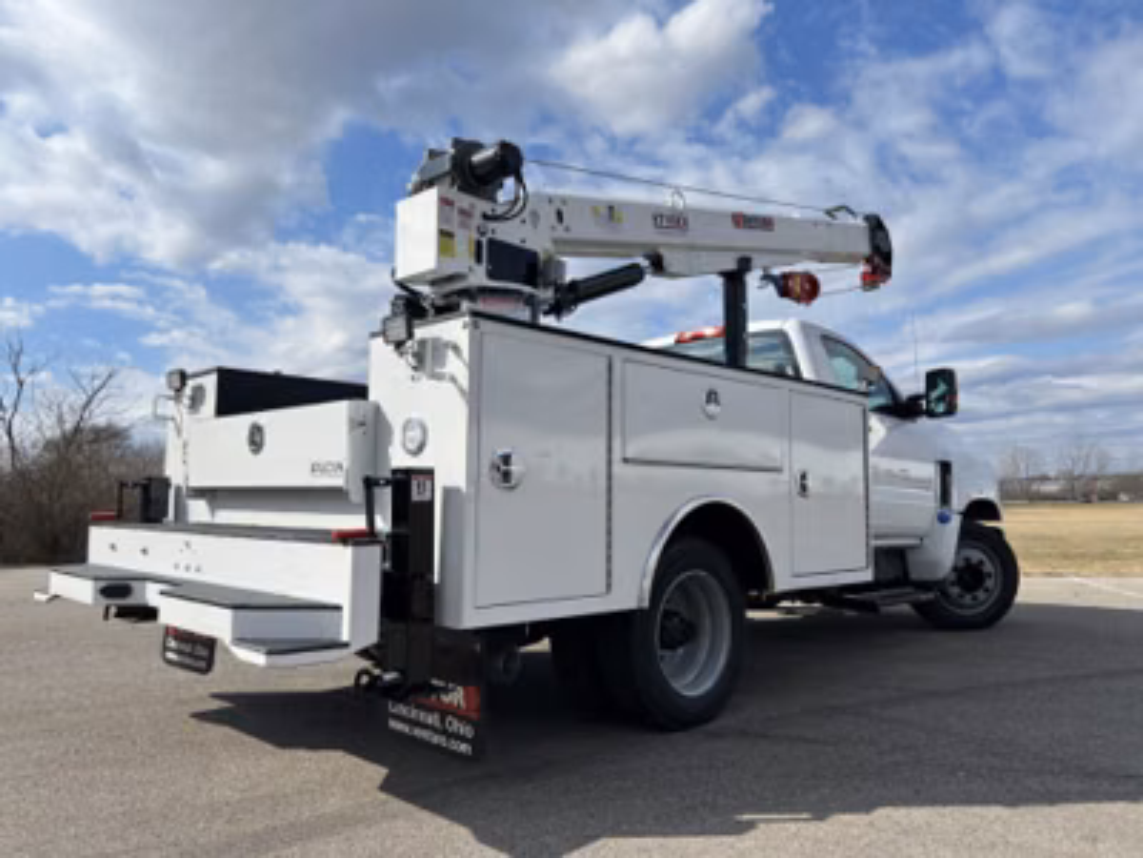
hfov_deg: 67.3
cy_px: 429
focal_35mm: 26
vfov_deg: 53.1
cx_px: 572
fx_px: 859
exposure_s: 1/7463
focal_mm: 5.7
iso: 50
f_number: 1.5
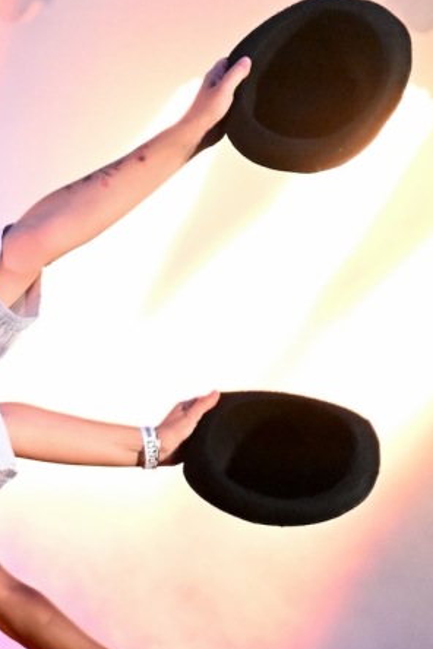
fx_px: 3410
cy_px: 718
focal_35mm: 189
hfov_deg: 7.2
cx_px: -129
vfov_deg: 10.7
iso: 6400
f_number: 3.2
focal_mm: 70
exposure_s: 1/250
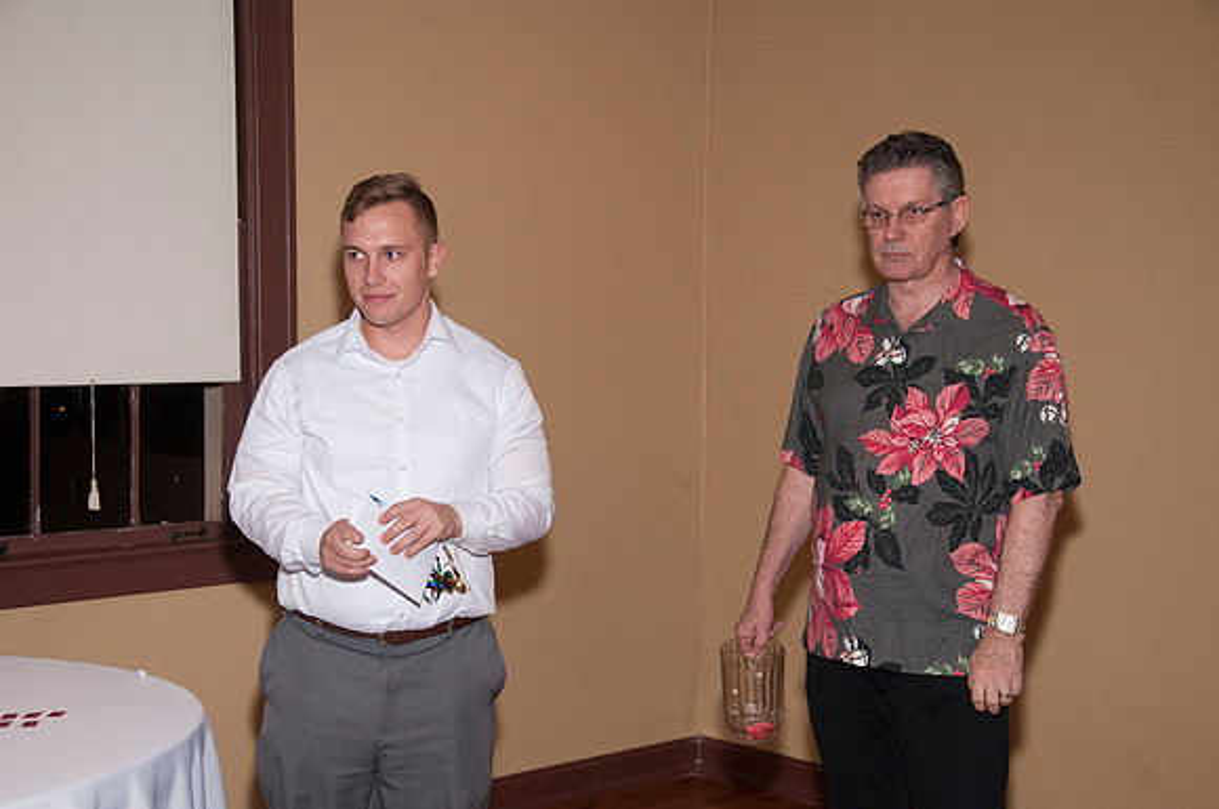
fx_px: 1927
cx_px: 610
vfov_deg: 23.7
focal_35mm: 57
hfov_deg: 35.1
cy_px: 404
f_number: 5.6
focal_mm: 38
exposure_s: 1/80
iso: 800
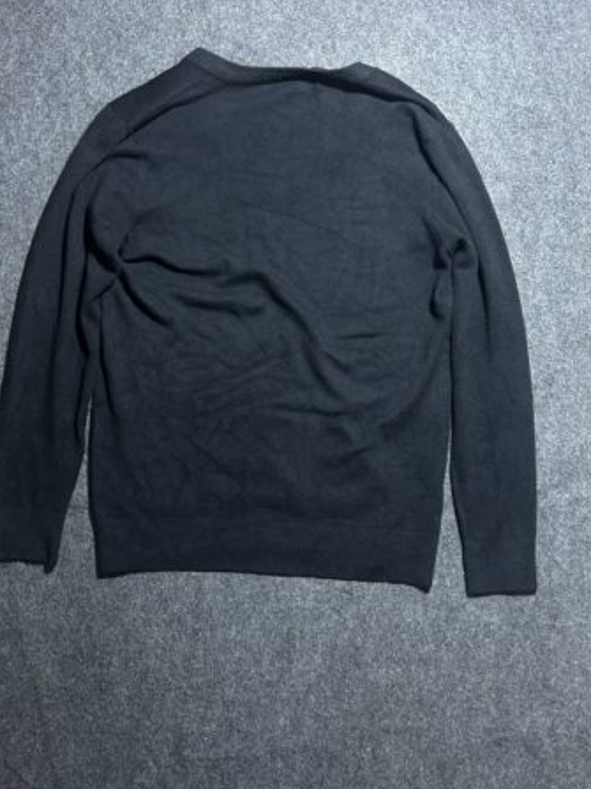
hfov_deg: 45.4
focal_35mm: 31
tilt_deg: -63.3
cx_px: 272
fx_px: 706
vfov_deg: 58.4
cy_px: 407
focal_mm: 5.7
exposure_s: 1/50
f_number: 1.5
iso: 200
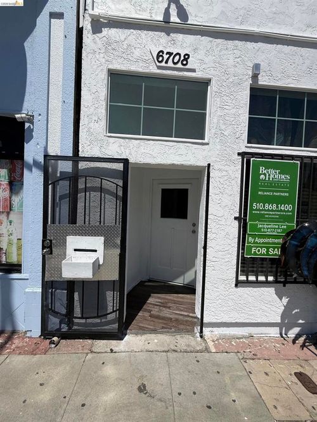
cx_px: 158
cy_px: 211
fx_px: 171
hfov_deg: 85.7
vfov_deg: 102.1
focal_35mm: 14
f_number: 2.2
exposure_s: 1/4762
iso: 64
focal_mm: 2.22
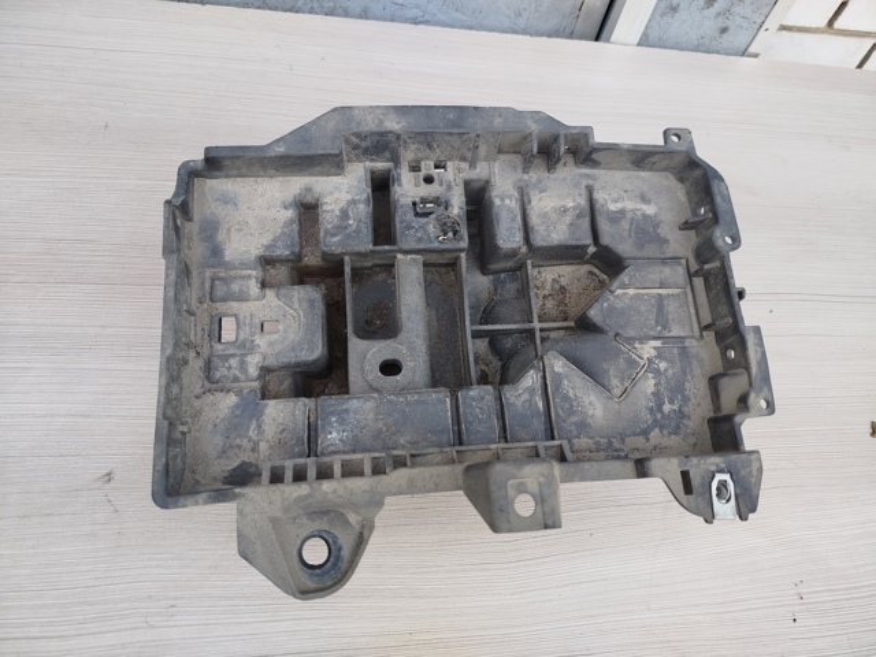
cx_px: 438
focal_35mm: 24
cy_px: 328
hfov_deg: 71.6
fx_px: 607
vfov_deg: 56.8
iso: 100
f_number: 1.7
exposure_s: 1/50
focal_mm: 5.31
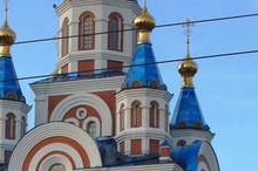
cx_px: 62
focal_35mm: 205
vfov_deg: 6.6
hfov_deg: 10.0
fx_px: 1465
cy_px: 286
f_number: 8
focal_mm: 25
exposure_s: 1/160
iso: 200
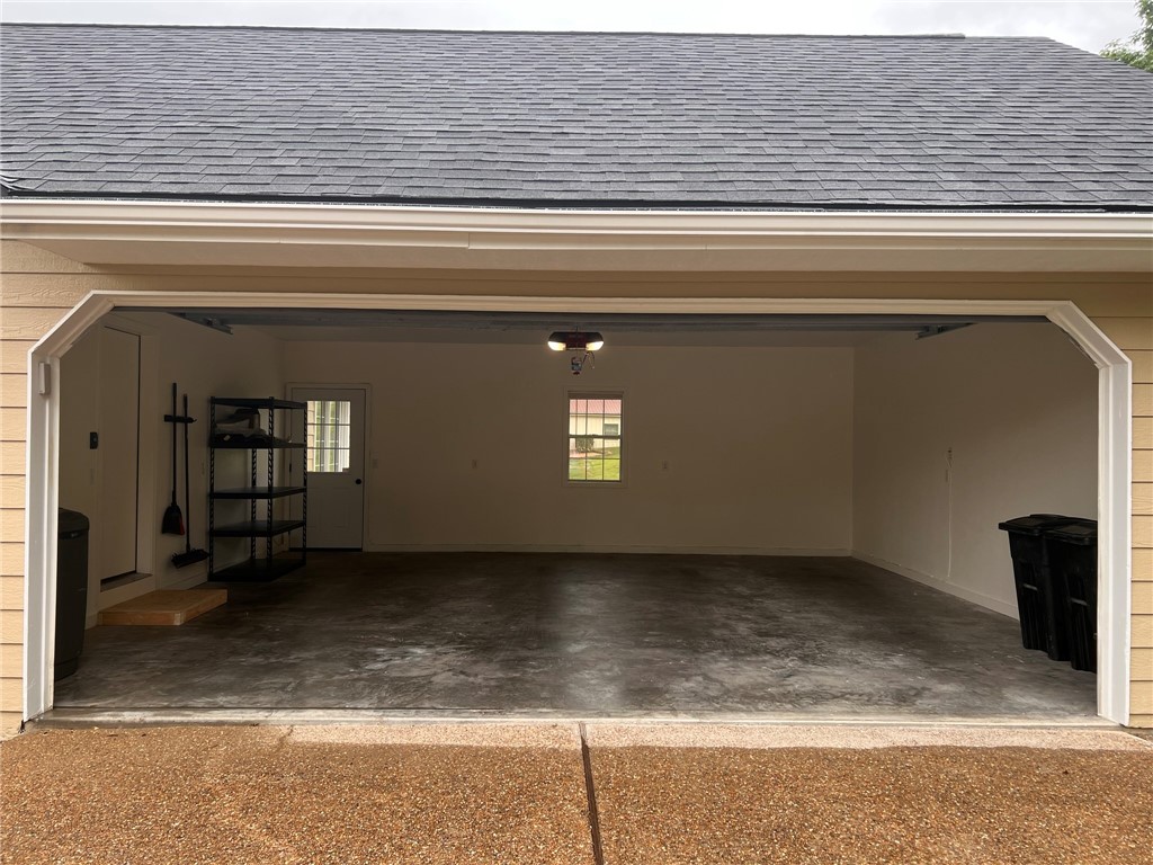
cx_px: 576
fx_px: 866
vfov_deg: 53.1
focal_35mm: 26
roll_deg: -1.0
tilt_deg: +0.2
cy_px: 432
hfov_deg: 67.3
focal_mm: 5.7
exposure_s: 1/358
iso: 50
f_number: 1.5
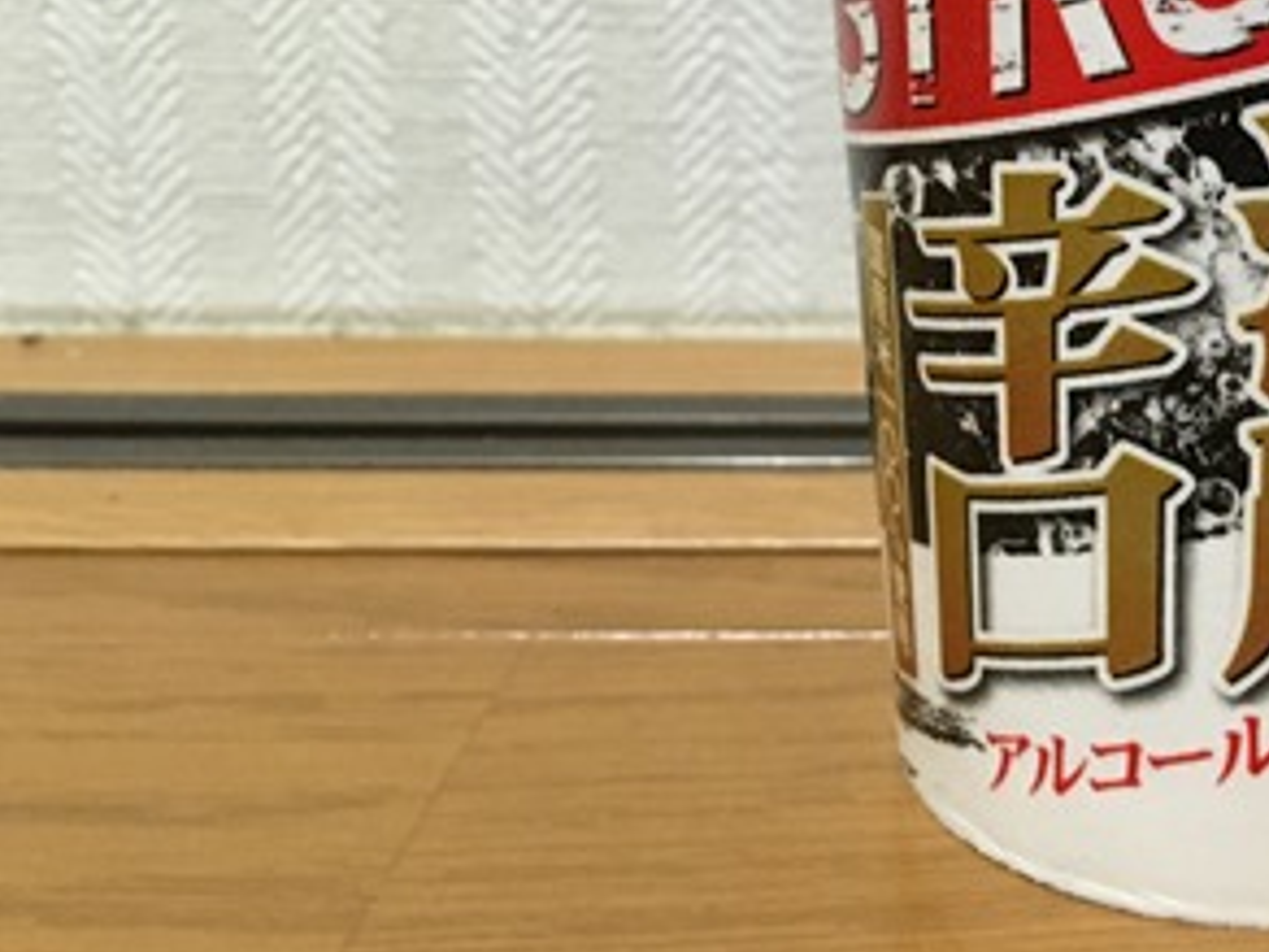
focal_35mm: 60
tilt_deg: -15.6
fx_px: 2200
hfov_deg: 30.2
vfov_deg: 24.0
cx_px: 1241
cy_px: 165
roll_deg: -1.5
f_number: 2.2
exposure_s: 1/20
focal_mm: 4.15
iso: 200
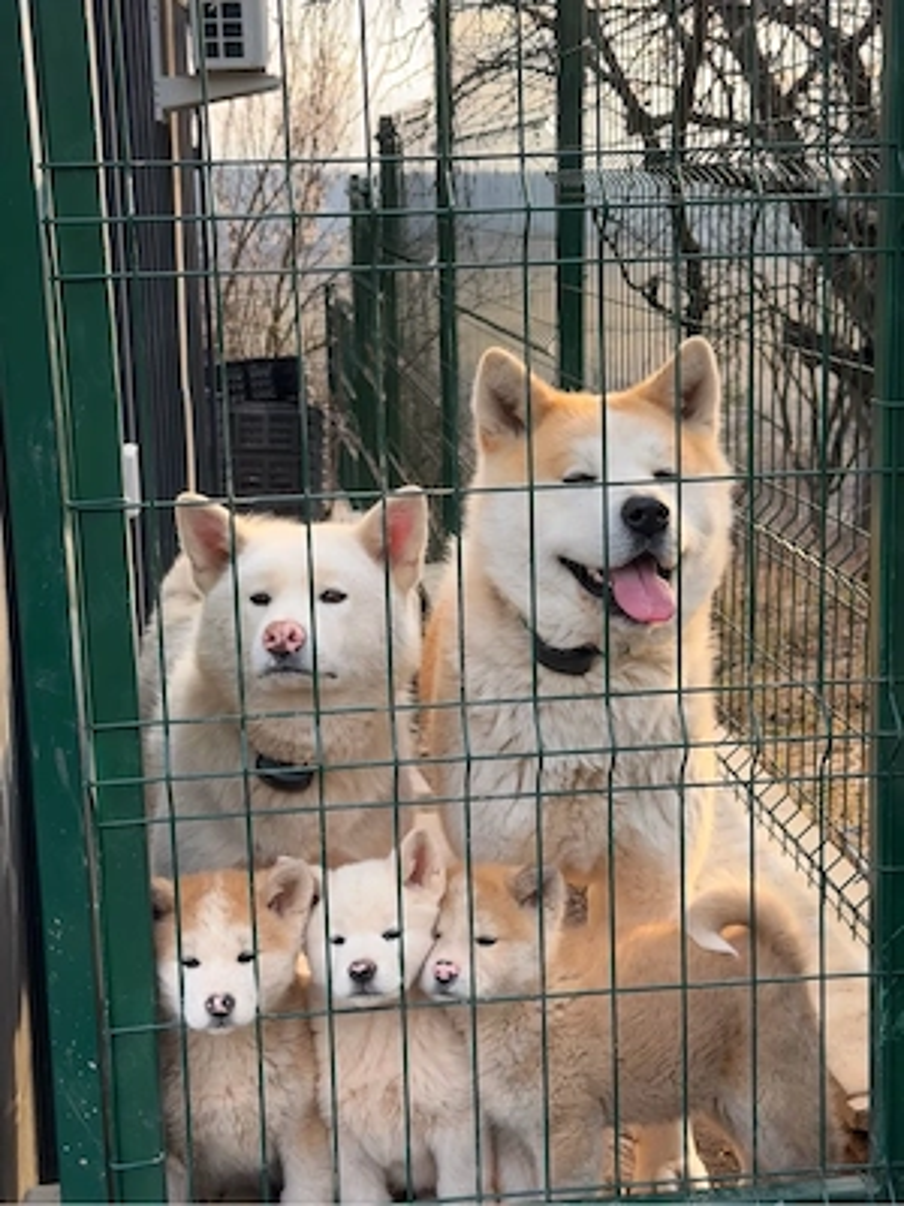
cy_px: 603
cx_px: 452
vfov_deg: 39.7
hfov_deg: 30.3
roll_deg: +1.5
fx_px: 1671
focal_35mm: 48
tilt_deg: -11.9
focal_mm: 6.76
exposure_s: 1/290
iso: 64
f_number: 1.78
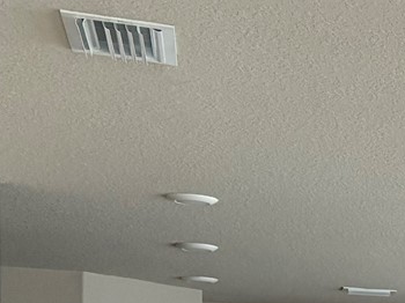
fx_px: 1391
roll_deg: -0.2
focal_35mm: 119
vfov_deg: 11.7
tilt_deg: -0.5
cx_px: 898
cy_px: 508
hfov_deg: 13.3
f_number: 1.6
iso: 160
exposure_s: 1/60
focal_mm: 5.96
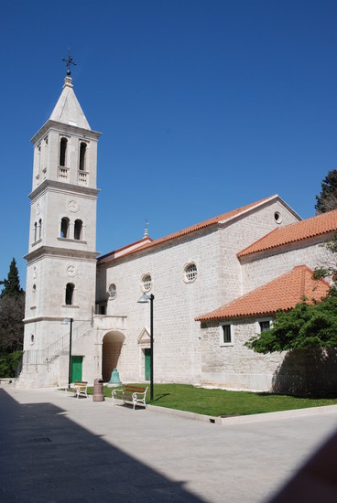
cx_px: 168
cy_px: 252
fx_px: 462
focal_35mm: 33
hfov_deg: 40.1
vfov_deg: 57.2
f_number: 11
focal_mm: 22
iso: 250
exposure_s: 1/500
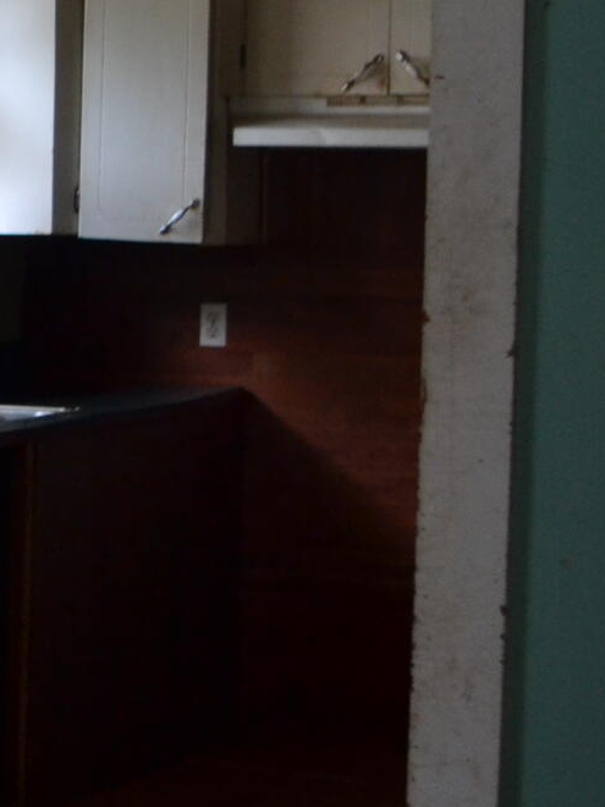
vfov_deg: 16.7
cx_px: -754
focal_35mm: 118
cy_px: 313
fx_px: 2750
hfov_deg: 11.0
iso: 400
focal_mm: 18
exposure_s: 1/30
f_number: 3.5
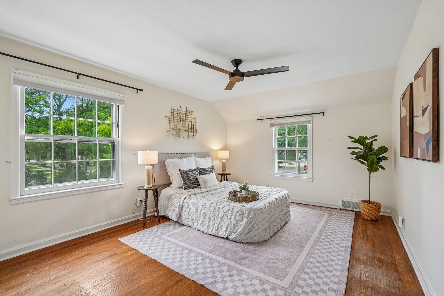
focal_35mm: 16
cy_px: 148
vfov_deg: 73.7
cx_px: 222
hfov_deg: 96.7
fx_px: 197
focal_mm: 16
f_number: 6.3
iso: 200
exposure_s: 1/30
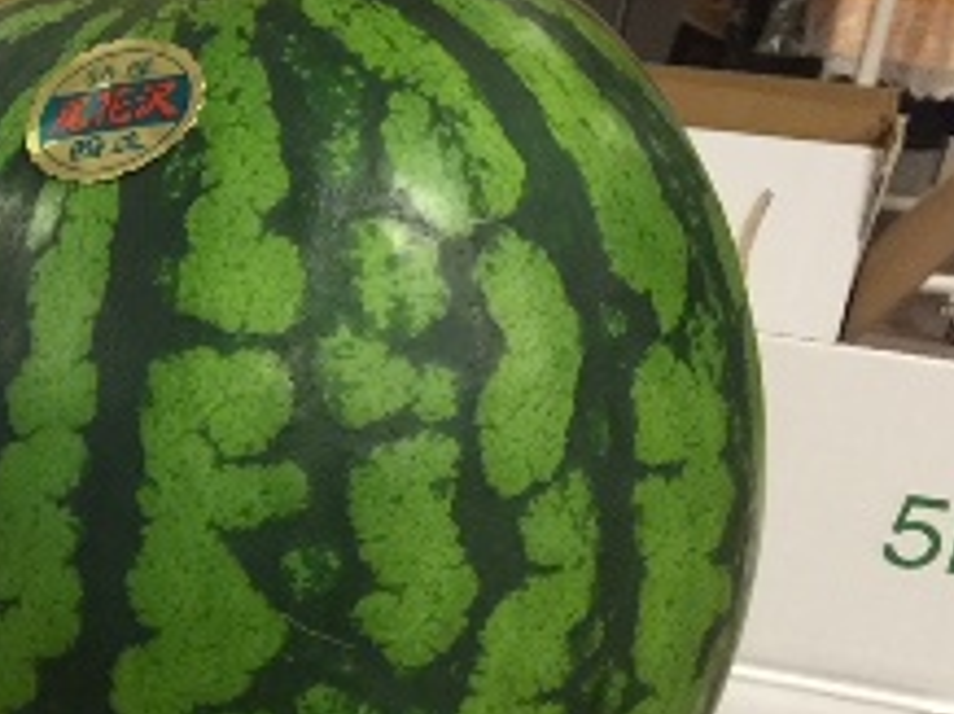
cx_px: -468
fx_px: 2643
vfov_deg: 14.7
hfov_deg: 18.2
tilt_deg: -23.8
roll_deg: -5.5
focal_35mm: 96
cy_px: 942
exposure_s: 1/17
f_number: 2.2
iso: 80
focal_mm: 4.15
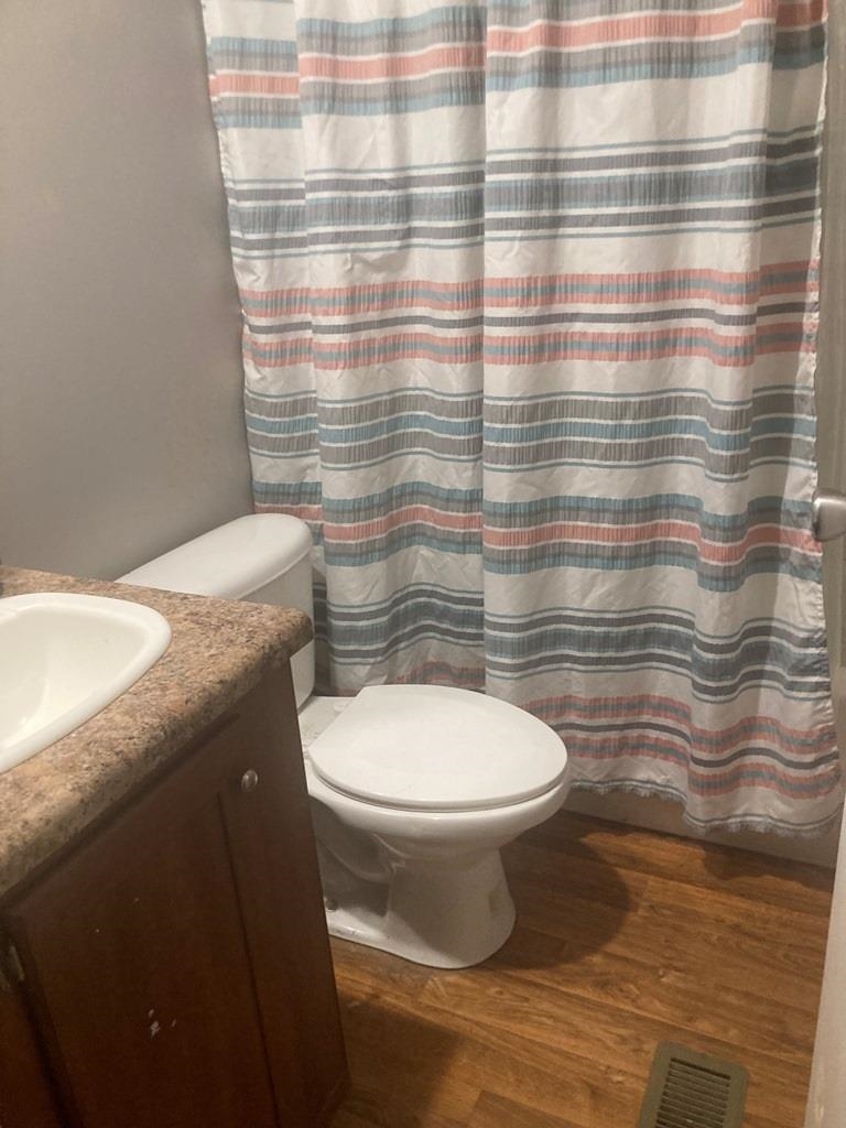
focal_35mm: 28
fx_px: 912
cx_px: 423
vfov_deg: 63.4
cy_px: 564
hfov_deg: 49.7
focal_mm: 3.99
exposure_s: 1/60
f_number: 1.8
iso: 200
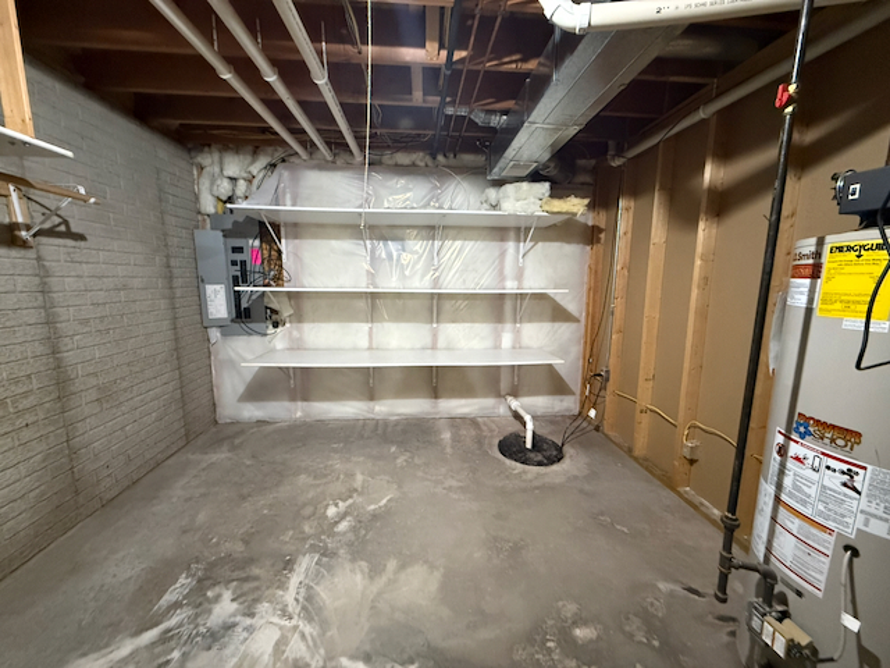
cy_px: 334
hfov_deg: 102.1
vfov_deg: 85.7
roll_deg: -0.2
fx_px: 360
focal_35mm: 14
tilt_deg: -7.8
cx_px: 445
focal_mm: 2.22
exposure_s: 1/60
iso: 800
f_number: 2.2
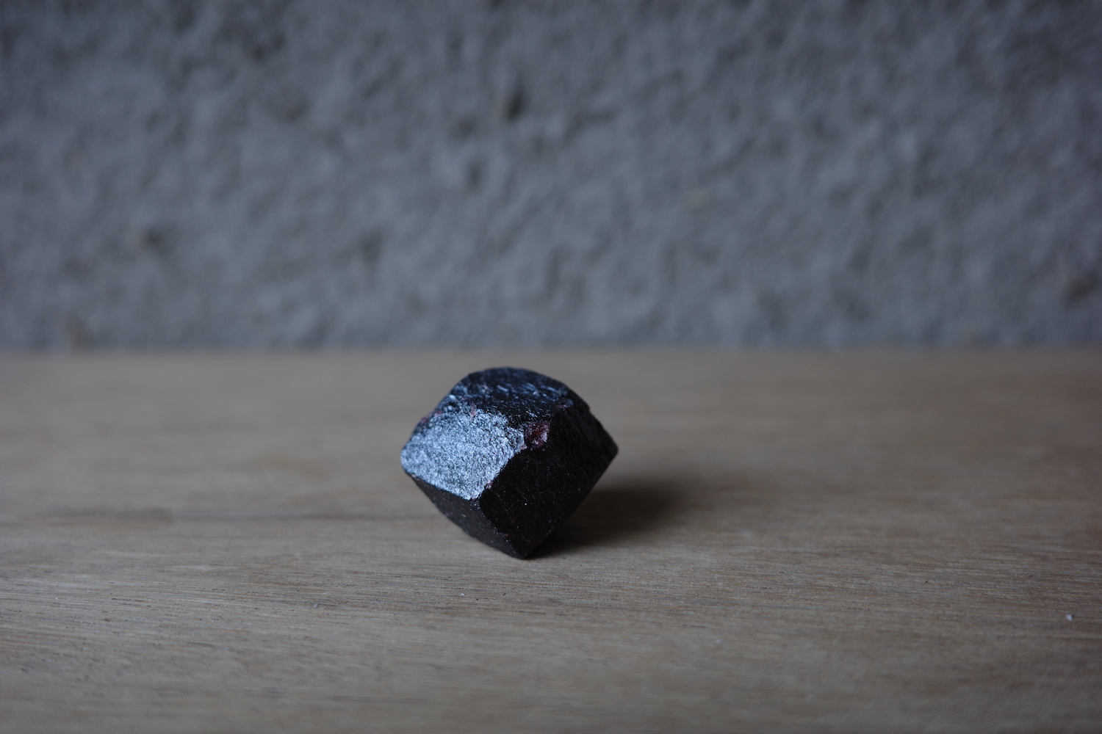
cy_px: 367
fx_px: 1224
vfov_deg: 33.4
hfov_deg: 48.5
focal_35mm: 40
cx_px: 551
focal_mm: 26
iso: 200
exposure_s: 1/80
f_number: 2.8
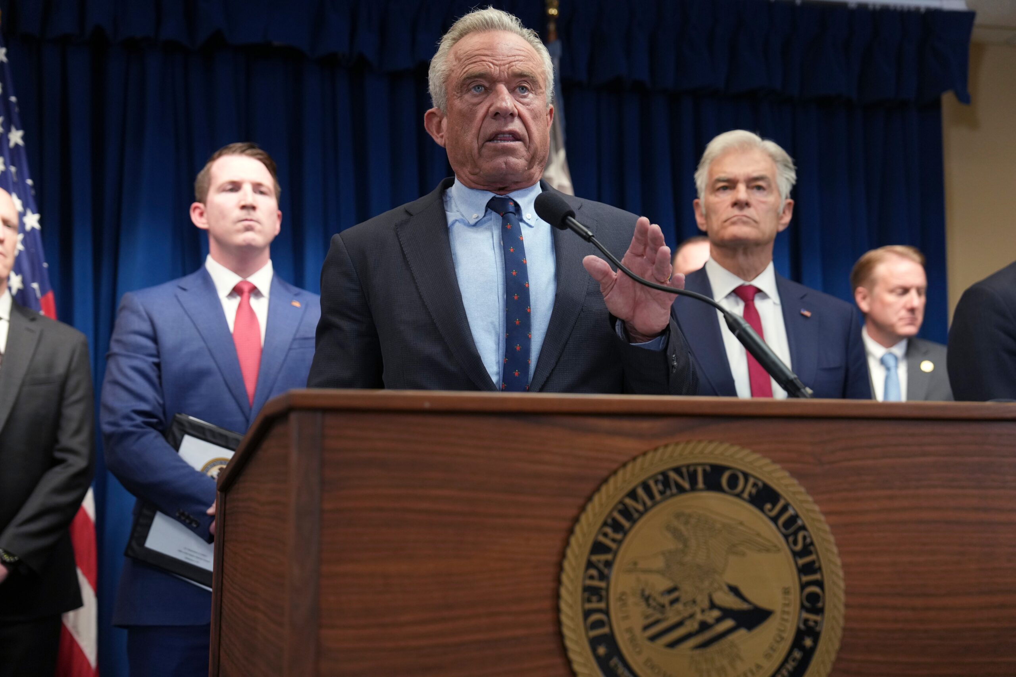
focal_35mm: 48
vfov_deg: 28.1
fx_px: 1355
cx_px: 508
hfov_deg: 41.1
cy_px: 338
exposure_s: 1/250
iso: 1600
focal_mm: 48
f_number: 3.2
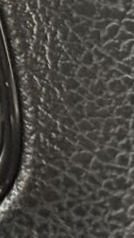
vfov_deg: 5.7
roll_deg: -0.2
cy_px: -62
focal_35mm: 376
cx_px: -346
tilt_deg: -22.2
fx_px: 2377
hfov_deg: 3.1
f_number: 1.78
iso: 640
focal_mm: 6.76
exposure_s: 1/30
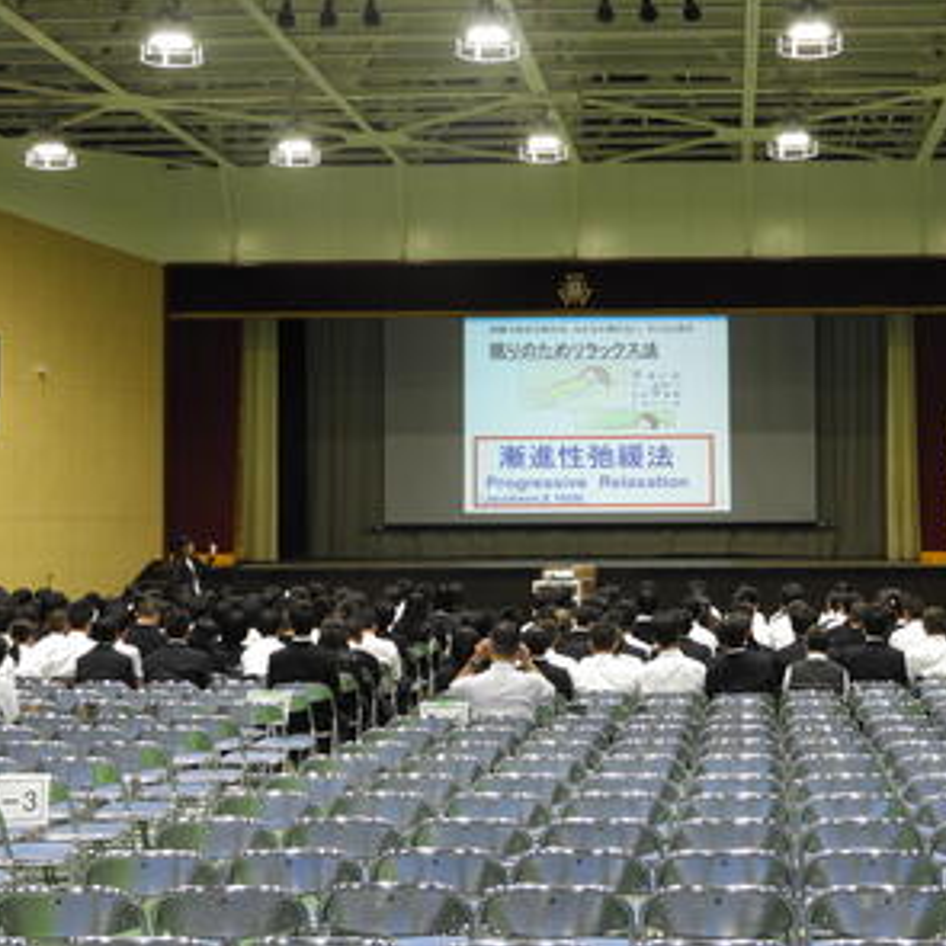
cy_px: 468
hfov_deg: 26.0
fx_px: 2041
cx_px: 629
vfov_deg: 26.1
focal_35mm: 66
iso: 400
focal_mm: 9.9
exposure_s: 1/25
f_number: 4
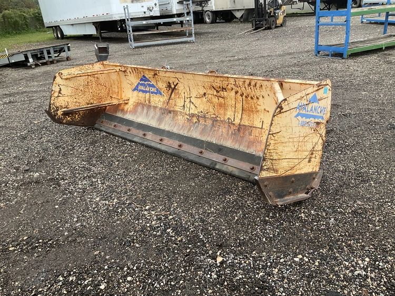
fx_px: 331
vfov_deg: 48.3
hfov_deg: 61.6
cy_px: 148
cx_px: 198
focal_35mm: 29
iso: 25
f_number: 1.8
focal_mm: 3
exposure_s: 1/340
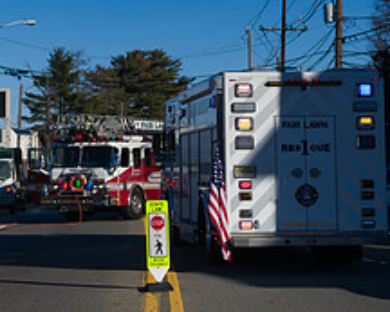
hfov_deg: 15.8
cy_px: 53
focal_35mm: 121
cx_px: 94
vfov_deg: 12.7
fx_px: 1397
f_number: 3.2
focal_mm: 48
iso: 200
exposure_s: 1/8000
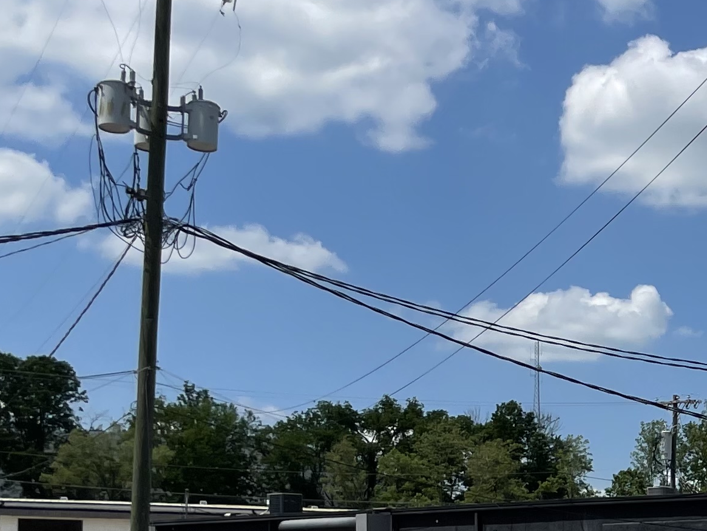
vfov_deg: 15.8
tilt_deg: +1.2
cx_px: 1100
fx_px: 1838
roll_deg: +0.6
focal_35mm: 90
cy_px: 628
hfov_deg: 18.8
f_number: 1.6
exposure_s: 1/6135
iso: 32
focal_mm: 4.2
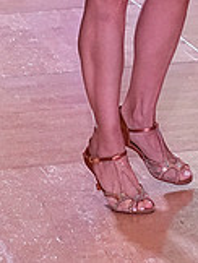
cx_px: 275
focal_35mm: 251
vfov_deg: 7.6
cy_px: -206
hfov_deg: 5.9
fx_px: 1909
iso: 3200
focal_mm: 49
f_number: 5
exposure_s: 1/400
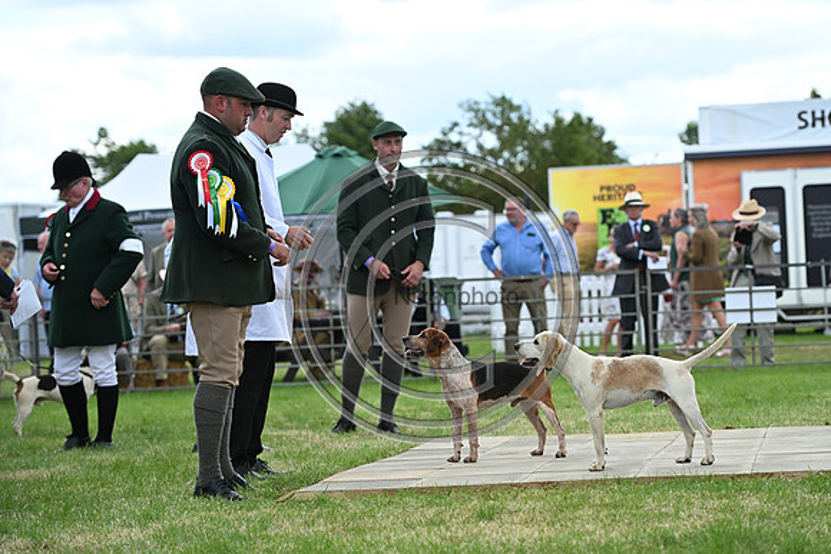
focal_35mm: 102
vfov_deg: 13.4
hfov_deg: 20.0
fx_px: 2355
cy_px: 277
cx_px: 416
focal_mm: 102
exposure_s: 1/1250
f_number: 4
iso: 280
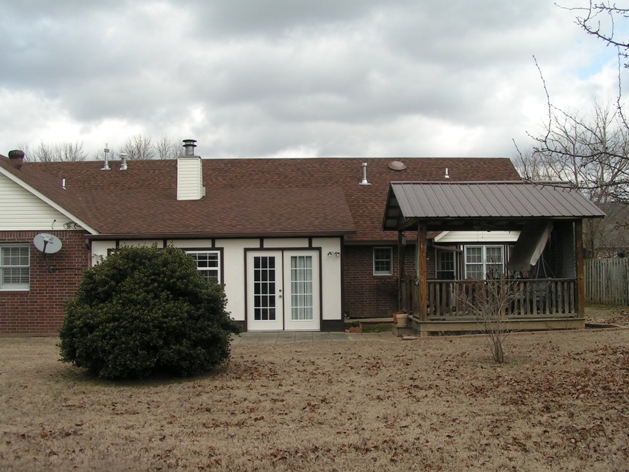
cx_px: 304
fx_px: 727
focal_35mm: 40
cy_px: 244
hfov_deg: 46.8
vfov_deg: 36.0
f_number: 5.6
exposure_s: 1/200
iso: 50
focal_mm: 5.8
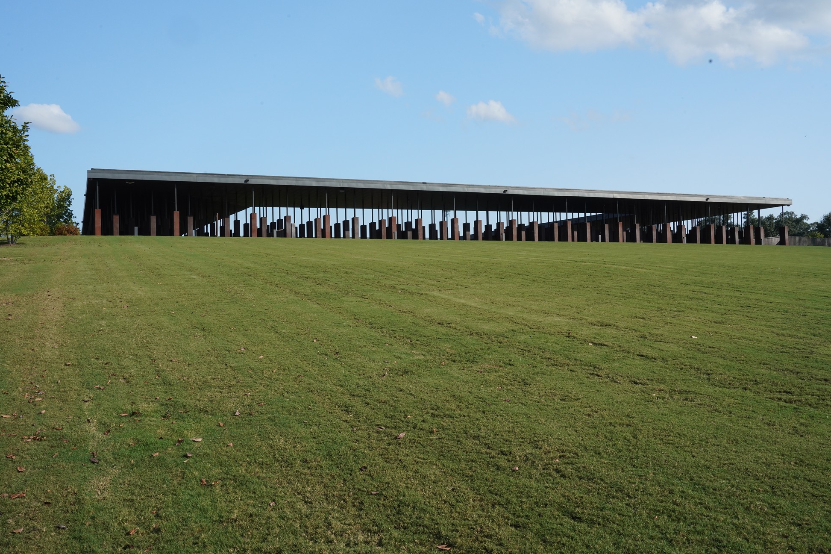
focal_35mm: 36
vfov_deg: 36.9
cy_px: 277
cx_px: 424
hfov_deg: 53.1
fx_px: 831
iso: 800
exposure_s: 1/100
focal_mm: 35
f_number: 22
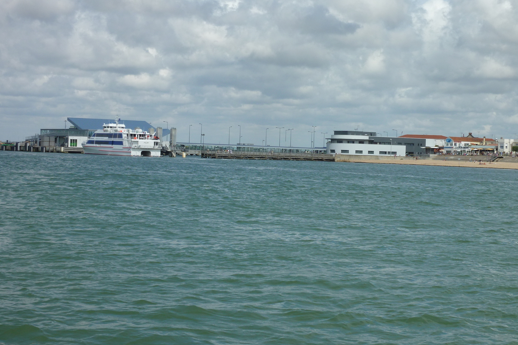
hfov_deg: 27.7
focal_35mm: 73
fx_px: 1050
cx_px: 278
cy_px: 171
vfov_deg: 18.7
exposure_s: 1/640
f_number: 5.6
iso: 80
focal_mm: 10.3
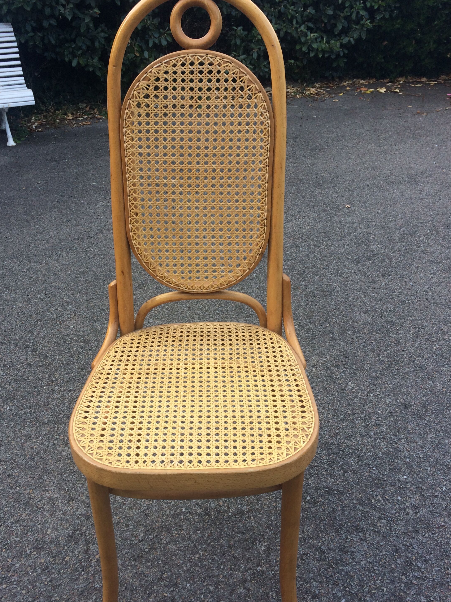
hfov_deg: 42.9
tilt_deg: -37.0
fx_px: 573
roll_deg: +3.1
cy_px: 294
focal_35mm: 33
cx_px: 205
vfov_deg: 55.3
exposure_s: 1/244
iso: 32
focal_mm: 4.15
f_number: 2.2
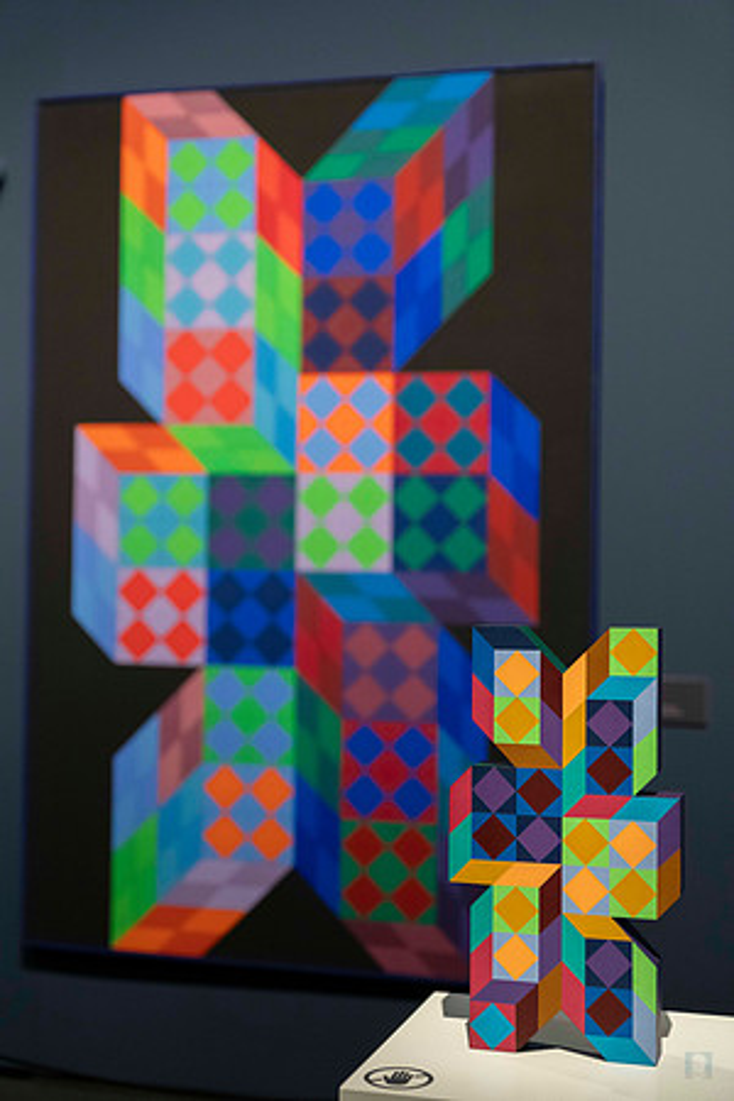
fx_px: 1590
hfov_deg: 26.0
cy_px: 550
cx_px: 367
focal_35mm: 52
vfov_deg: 38.2
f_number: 2.8
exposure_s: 1/125
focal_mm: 52
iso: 2500
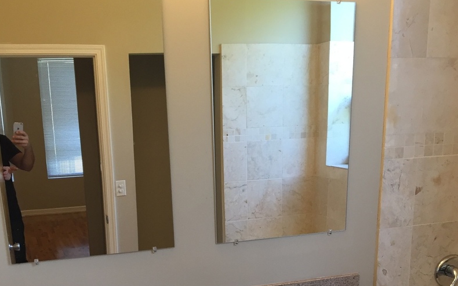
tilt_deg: -16.1
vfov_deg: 29.0
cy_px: 273
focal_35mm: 42
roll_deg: +0.7
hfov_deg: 47.2
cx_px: 226
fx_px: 524
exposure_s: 1/30
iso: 40
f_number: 2.2
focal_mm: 4.15
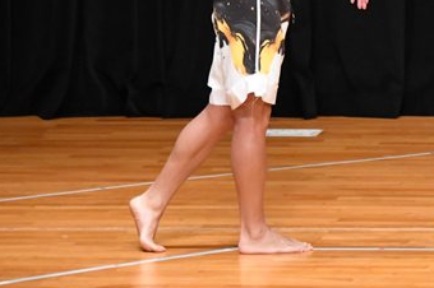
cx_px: 348
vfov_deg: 2.2
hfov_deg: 3.3
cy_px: -10
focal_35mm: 616
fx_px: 7419
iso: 5000
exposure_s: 1/400
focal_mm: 180
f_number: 5.6
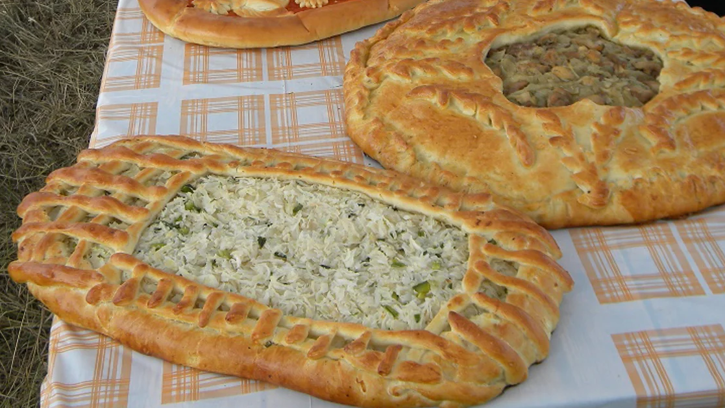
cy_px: 75
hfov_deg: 37.2
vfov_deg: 21.2
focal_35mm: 56
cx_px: 363
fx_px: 1076
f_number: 3.8
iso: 80
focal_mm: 7.3
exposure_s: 1/264
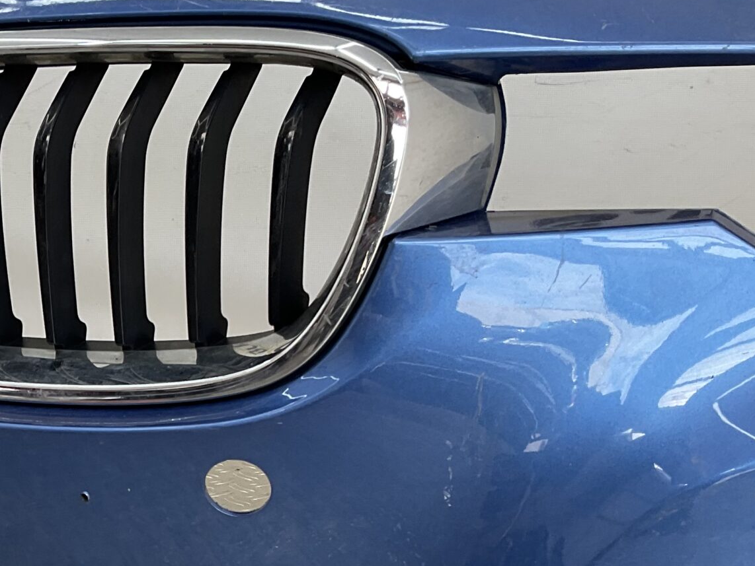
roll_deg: -2.5
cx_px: 0
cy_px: 456
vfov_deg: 22.3
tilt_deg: -18.0
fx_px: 1418
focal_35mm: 65
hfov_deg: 28.0
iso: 20
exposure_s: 1/120
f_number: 1.8
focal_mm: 3
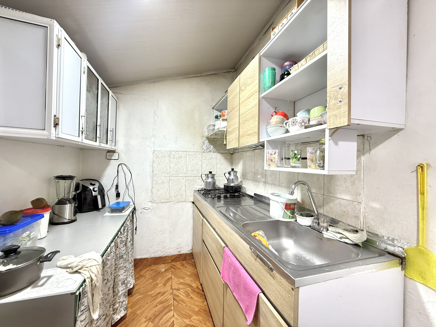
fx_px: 176
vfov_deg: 85.7
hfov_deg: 102.1
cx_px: 218
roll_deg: -1.4
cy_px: 164
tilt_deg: +0.4
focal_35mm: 14
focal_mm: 2.22
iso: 250
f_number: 2.2
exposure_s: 1/24
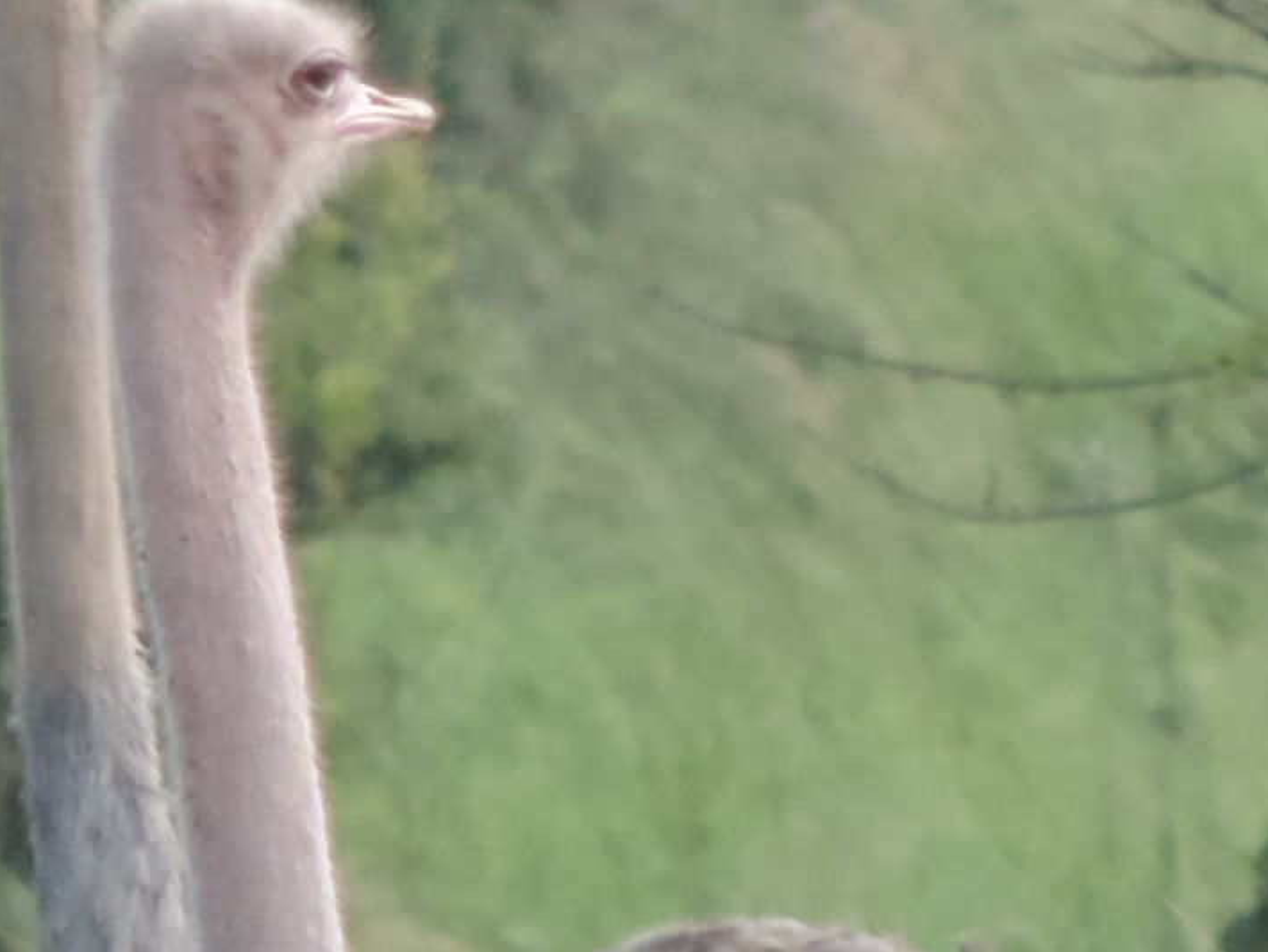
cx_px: 793
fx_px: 151555
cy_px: 1313
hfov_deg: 0.5
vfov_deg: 0.4
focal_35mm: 4136
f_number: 5.5
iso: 400
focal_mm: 160.5
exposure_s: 1/500
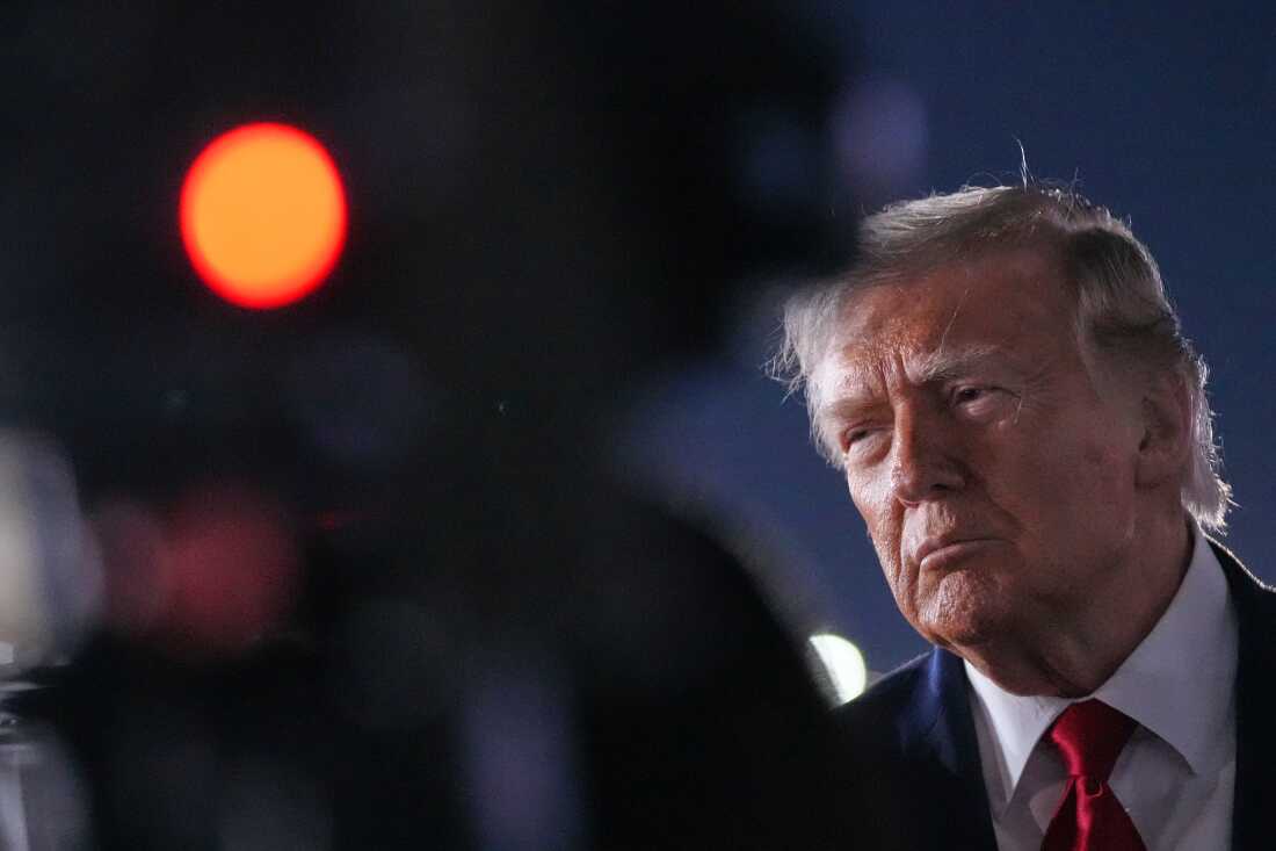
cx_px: 638
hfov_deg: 10.9
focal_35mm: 189
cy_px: 426
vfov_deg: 7.3
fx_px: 6698
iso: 12800
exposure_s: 1/100
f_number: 2.8
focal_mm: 126
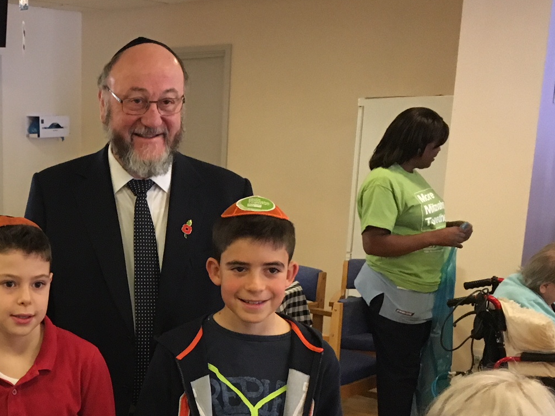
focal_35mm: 58
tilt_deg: -14.2
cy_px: 355
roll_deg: +0.6
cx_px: 40
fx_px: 930
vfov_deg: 24.7
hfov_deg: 31.4
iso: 200
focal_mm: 4.15
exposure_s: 1/17
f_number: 2.2
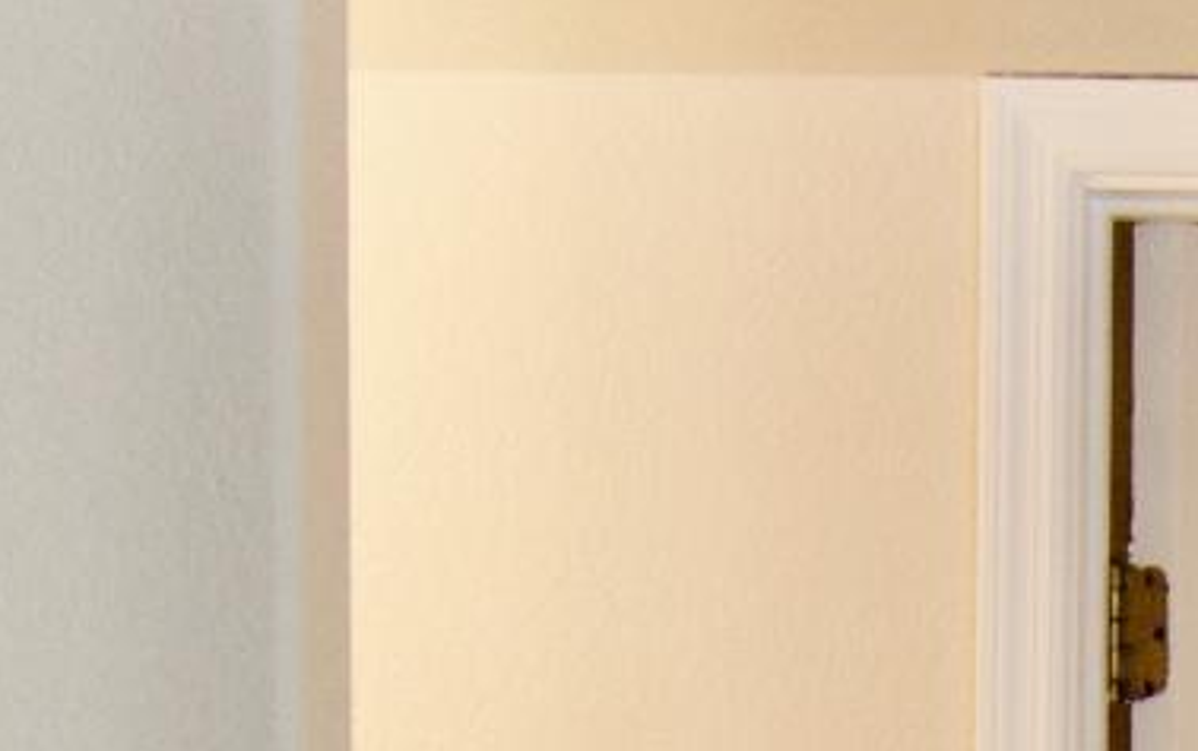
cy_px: 1996
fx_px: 6733
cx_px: 1826
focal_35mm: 206
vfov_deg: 6.0
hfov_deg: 9.8
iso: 560
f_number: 5.3
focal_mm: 17
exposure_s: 1/60
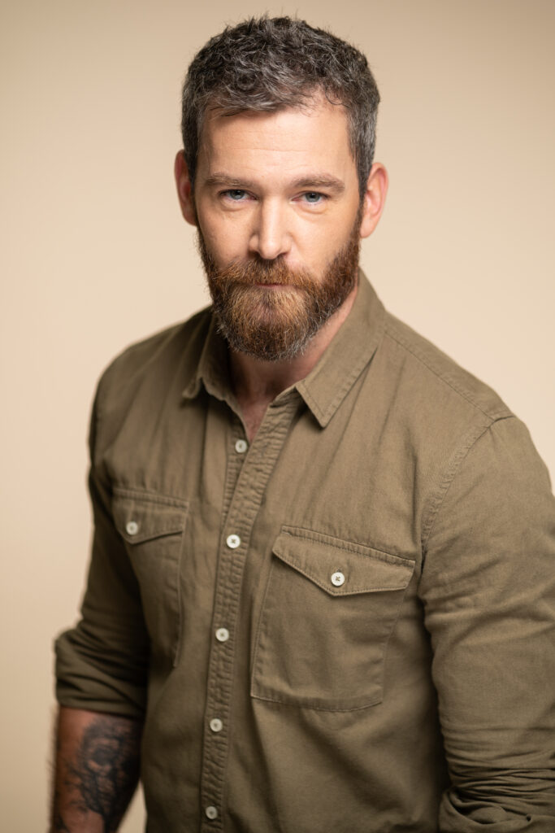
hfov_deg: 16.1
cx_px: 278
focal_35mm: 85
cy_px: 416
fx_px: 1965
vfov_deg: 23.9
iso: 100
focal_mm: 85
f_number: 1.8
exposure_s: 1/400
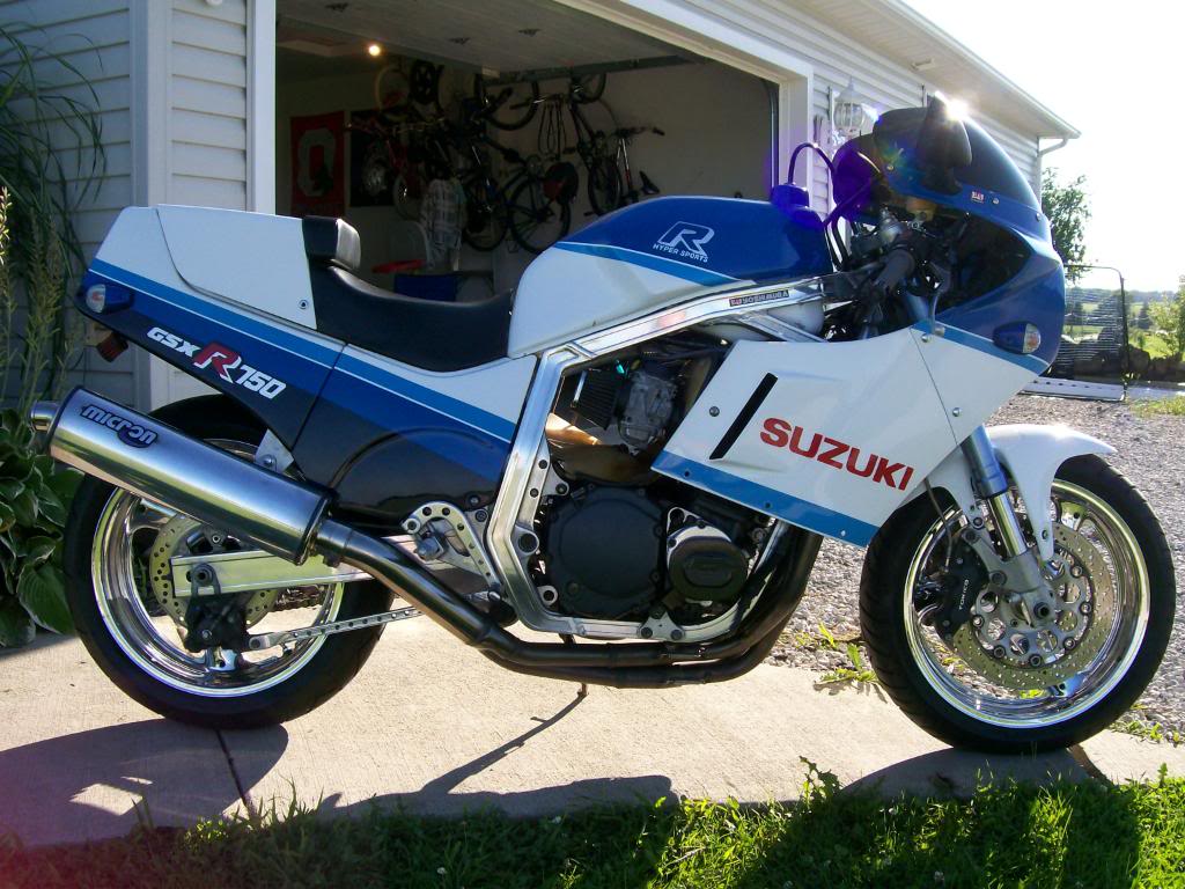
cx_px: 592
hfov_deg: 51.4
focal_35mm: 36
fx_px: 1232
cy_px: 444
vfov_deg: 39.7
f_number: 4.8
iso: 80
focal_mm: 6
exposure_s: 1/280
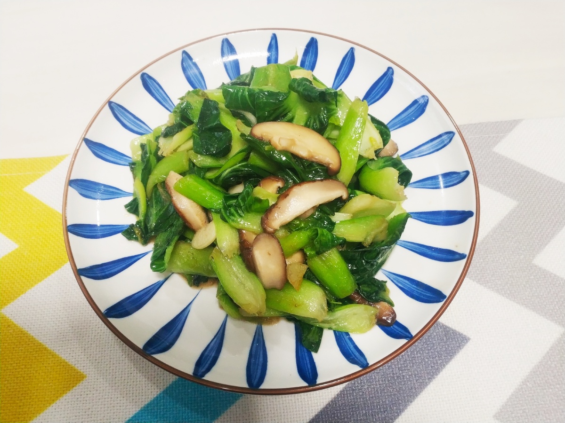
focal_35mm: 32
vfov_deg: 44.2
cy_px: 212
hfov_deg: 56.8
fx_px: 522
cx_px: 282
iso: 302
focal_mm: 4.5
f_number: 2
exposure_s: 1/25
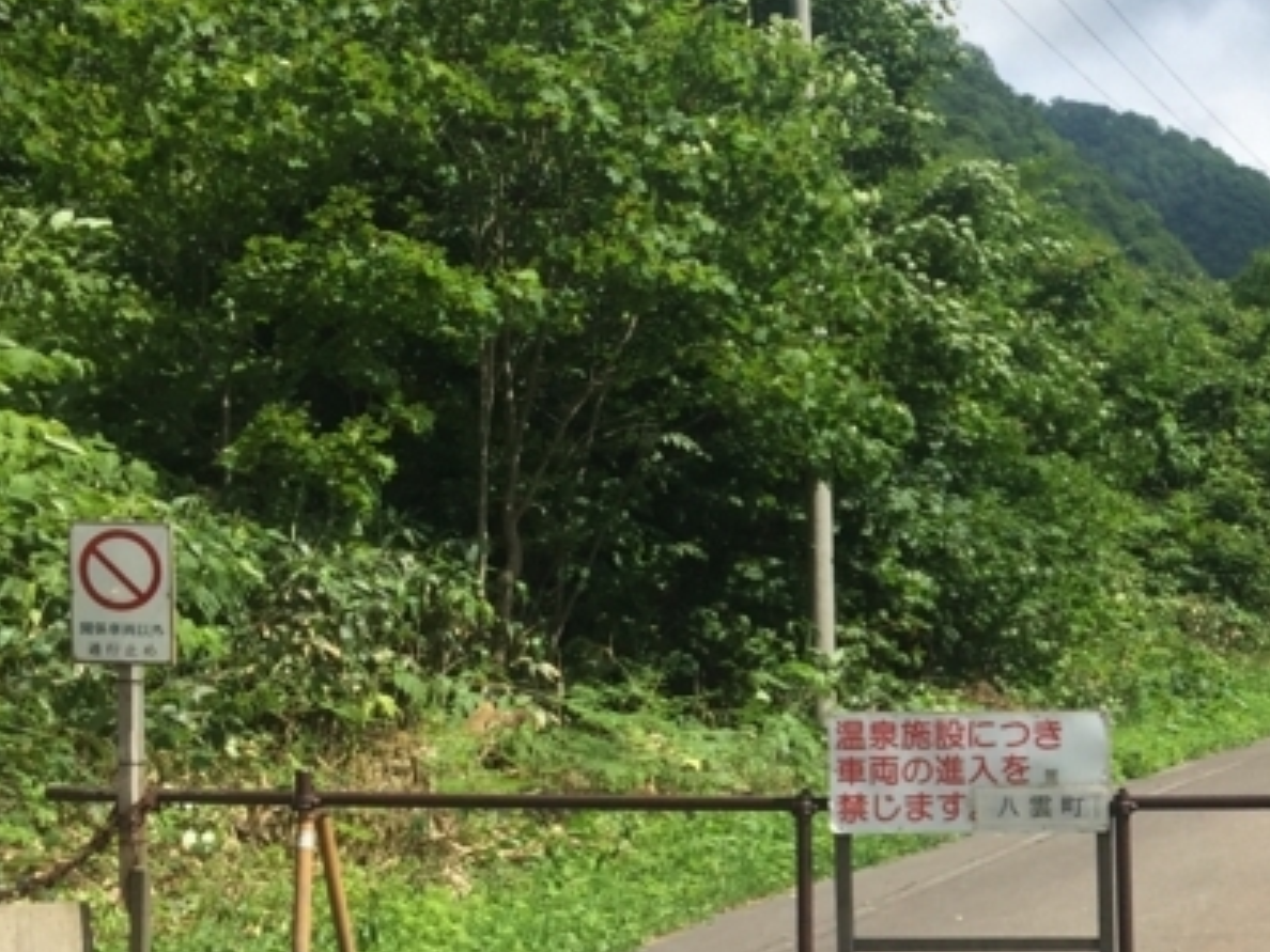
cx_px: 1485
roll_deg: -1.4
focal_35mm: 75
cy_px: 715
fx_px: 2752
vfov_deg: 19.5
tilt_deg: +0.8
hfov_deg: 23.9
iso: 32
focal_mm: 4.15
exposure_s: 1/2639
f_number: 2.2
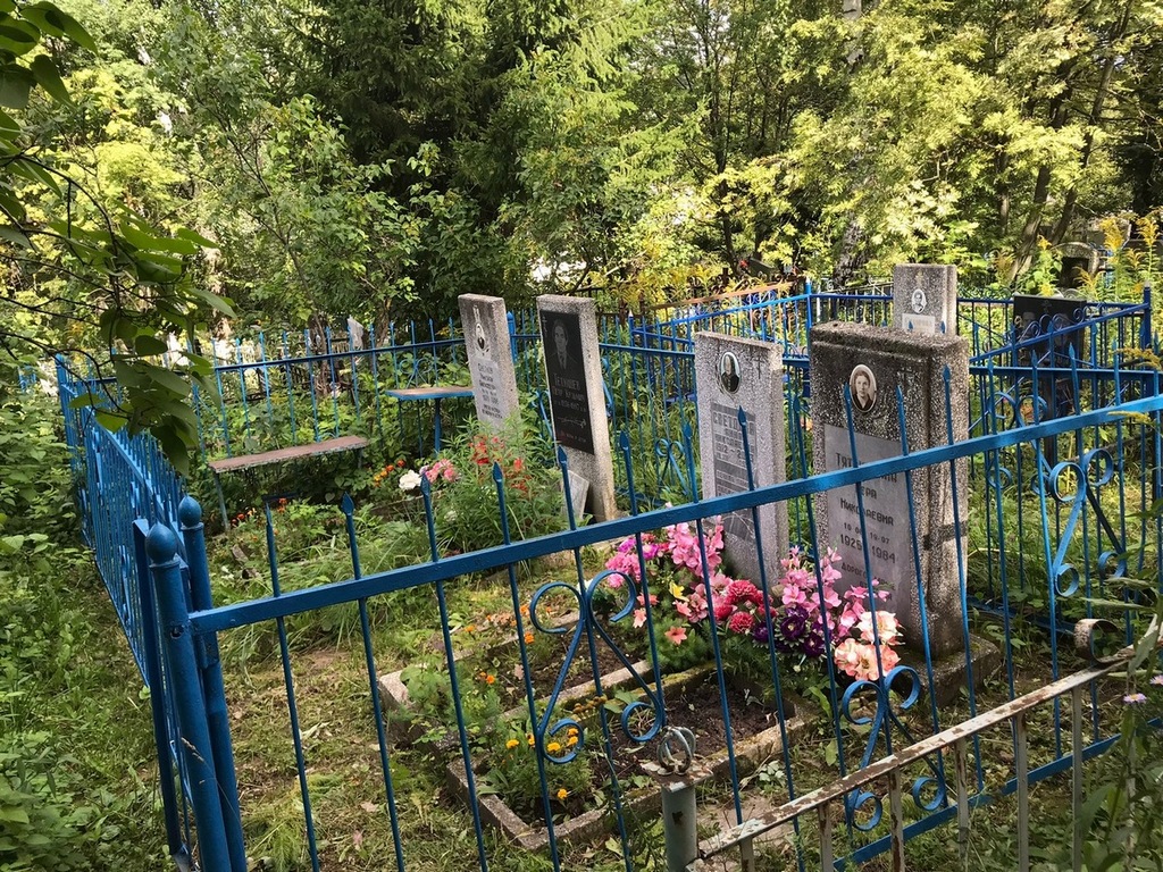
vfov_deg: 49.7
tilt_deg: -15.3
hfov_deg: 63.4
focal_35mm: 28
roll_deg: +4.4
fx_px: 941
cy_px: 436
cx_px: 582
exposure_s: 1/427
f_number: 1.8
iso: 20
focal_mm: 3.99
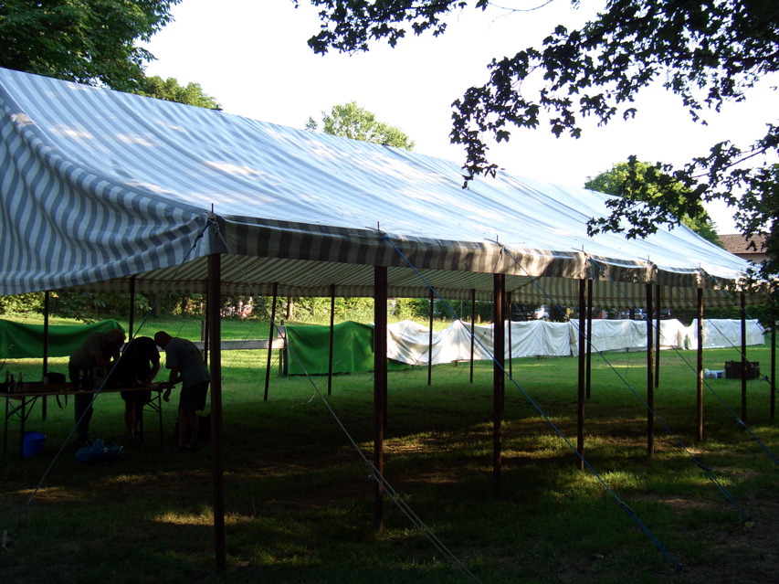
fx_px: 877
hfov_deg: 47.9
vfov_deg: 36.8
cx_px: 390
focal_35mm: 39
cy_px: 292
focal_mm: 8
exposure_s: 1/160
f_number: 2.8
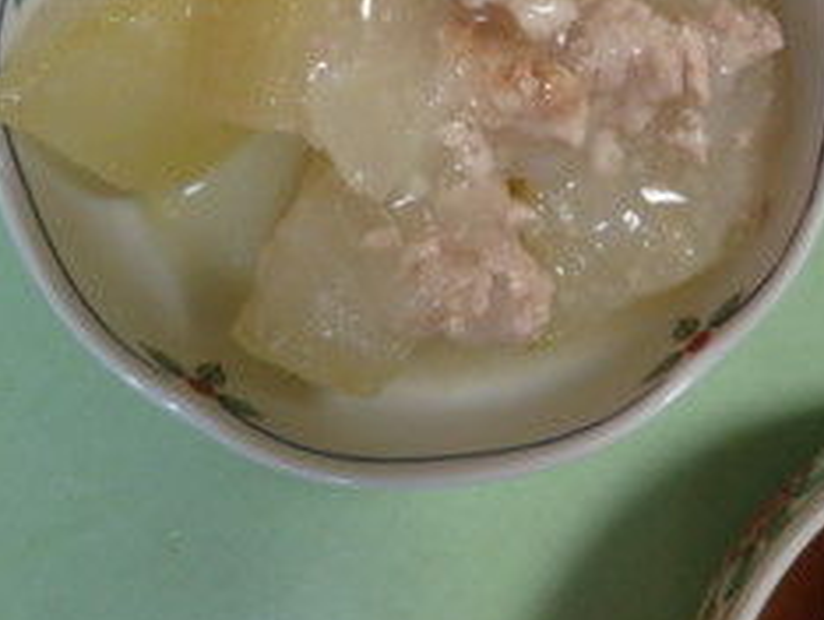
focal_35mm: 48
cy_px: 109
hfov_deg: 39.4
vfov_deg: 29.5
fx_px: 1144
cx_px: 504
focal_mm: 4.5
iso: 200
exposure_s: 1/40
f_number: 2
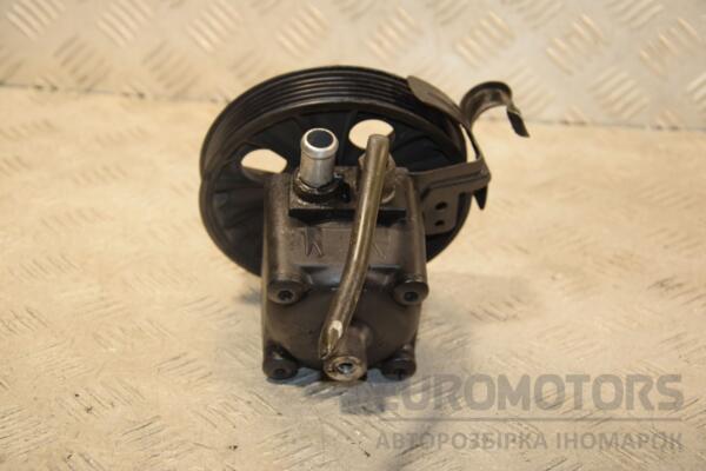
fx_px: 1530
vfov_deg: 17.5
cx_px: 353
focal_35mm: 78
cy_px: 236
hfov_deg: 26.0
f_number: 5.6
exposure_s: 1/200
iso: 800
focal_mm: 52
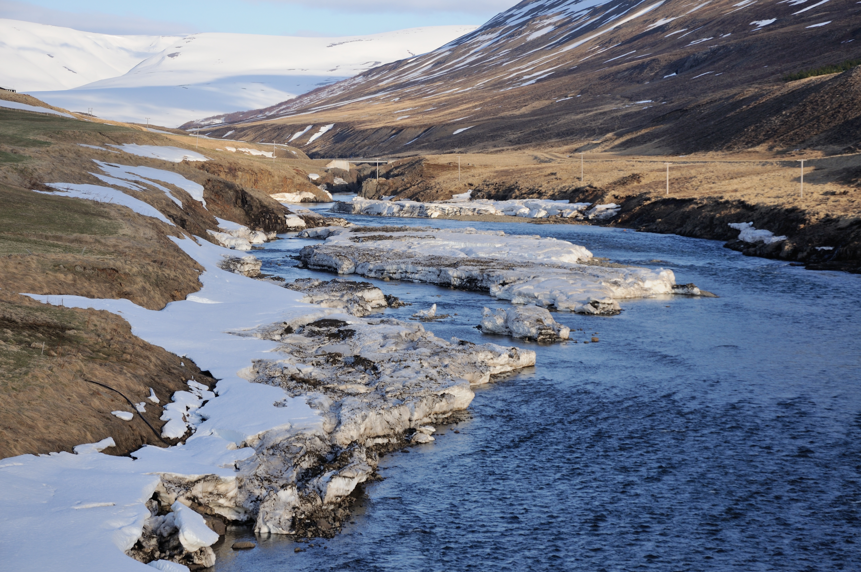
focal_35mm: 87
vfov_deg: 15.7
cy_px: 286
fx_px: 2078
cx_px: 430
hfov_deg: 23.4
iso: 200
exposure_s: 1/400
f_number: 7.1
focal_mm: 58
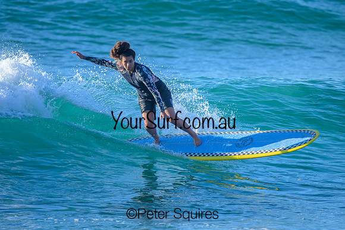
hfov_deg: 2.2
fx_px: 8952
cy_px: 96
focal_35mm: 934
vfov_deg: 1.5
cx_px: 157
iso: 1000
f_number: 6.3
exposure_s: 1/2000
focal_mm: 800
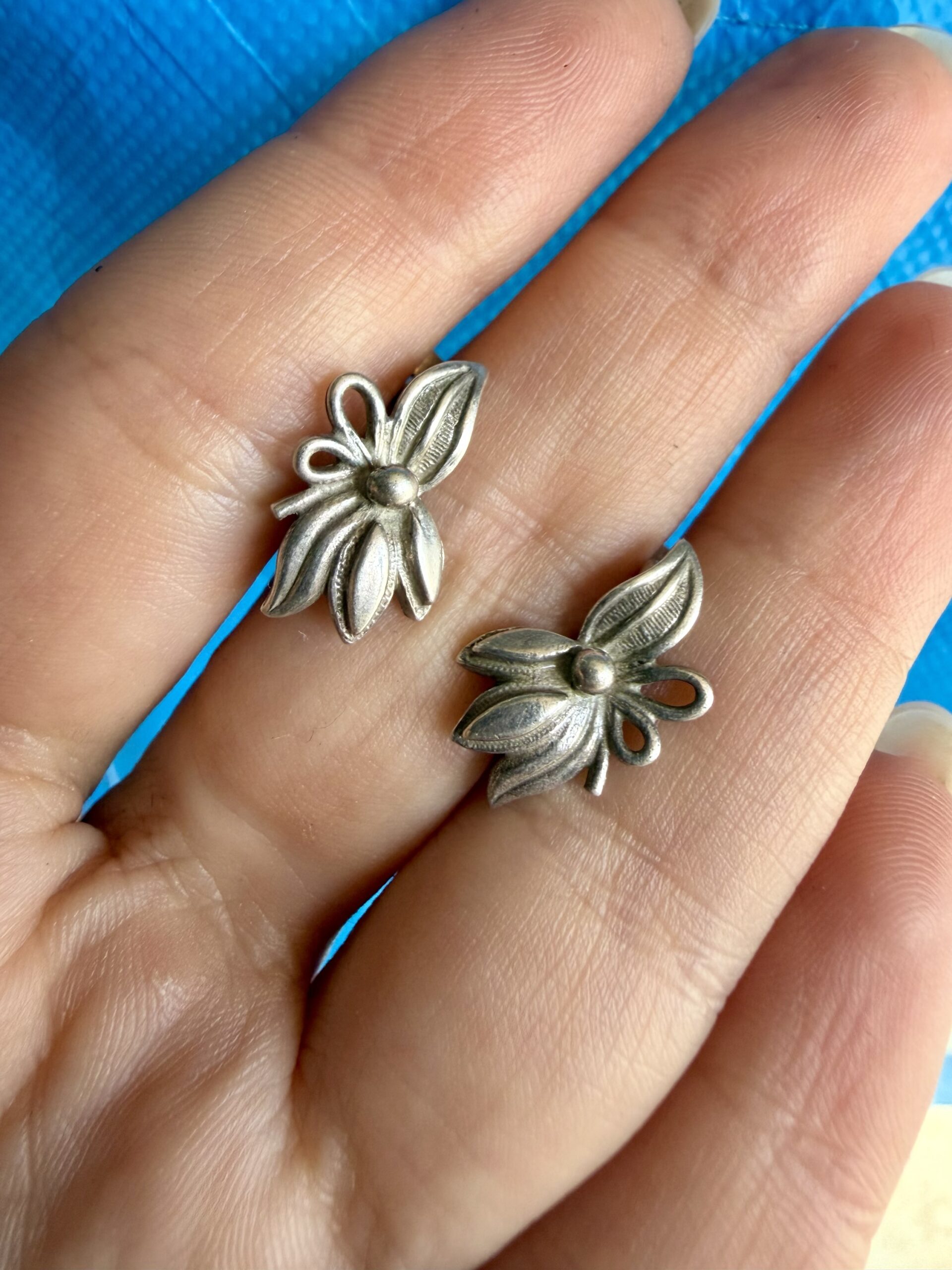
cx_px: 476
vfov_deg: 71.6
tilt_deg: -41.2
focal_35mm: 24
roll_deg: -12.7
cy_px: 635
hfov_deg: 56.8
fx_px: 880
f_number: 2.2
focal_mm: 2.22
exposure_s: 1/121
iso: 125
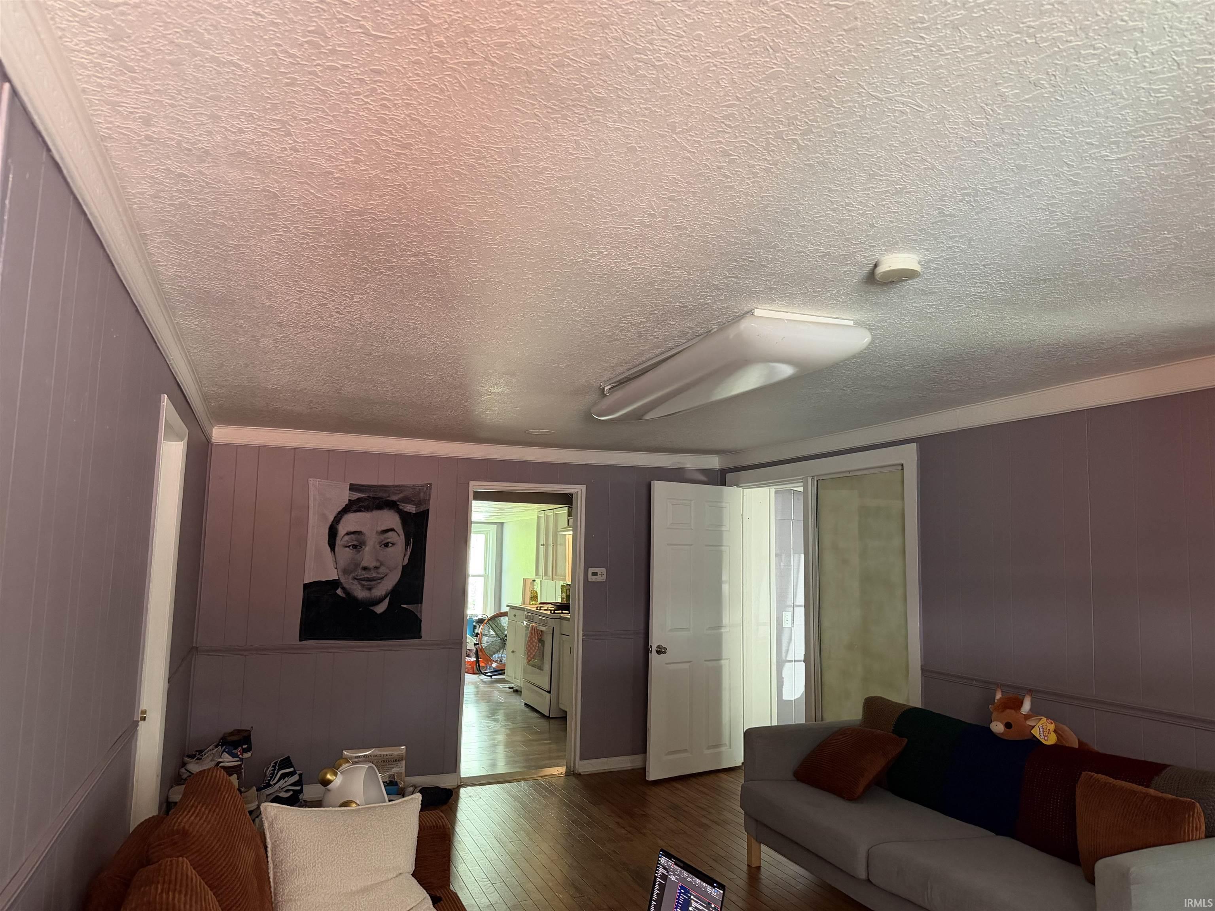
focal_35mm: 24
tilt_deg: +6.2
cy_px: 456
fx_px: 842
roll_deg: -0.9
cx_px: 608
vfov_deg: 56.8
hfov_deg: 71.6
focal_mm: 6.76
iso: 500
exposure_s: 1/47
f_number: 1.78
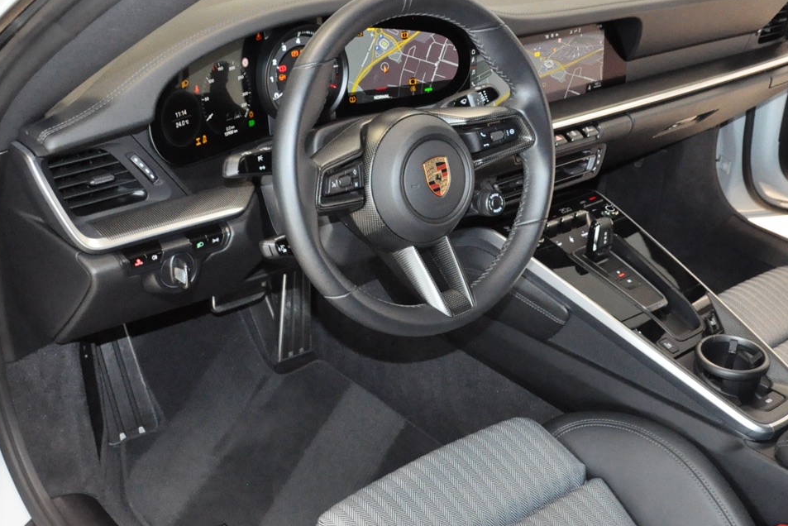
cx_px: 461
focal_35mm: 46
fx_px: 1007
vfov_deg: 29.2
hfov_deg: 42.6
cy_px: 318
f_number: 5.6
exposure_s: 1/60
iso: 3200
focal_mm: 18
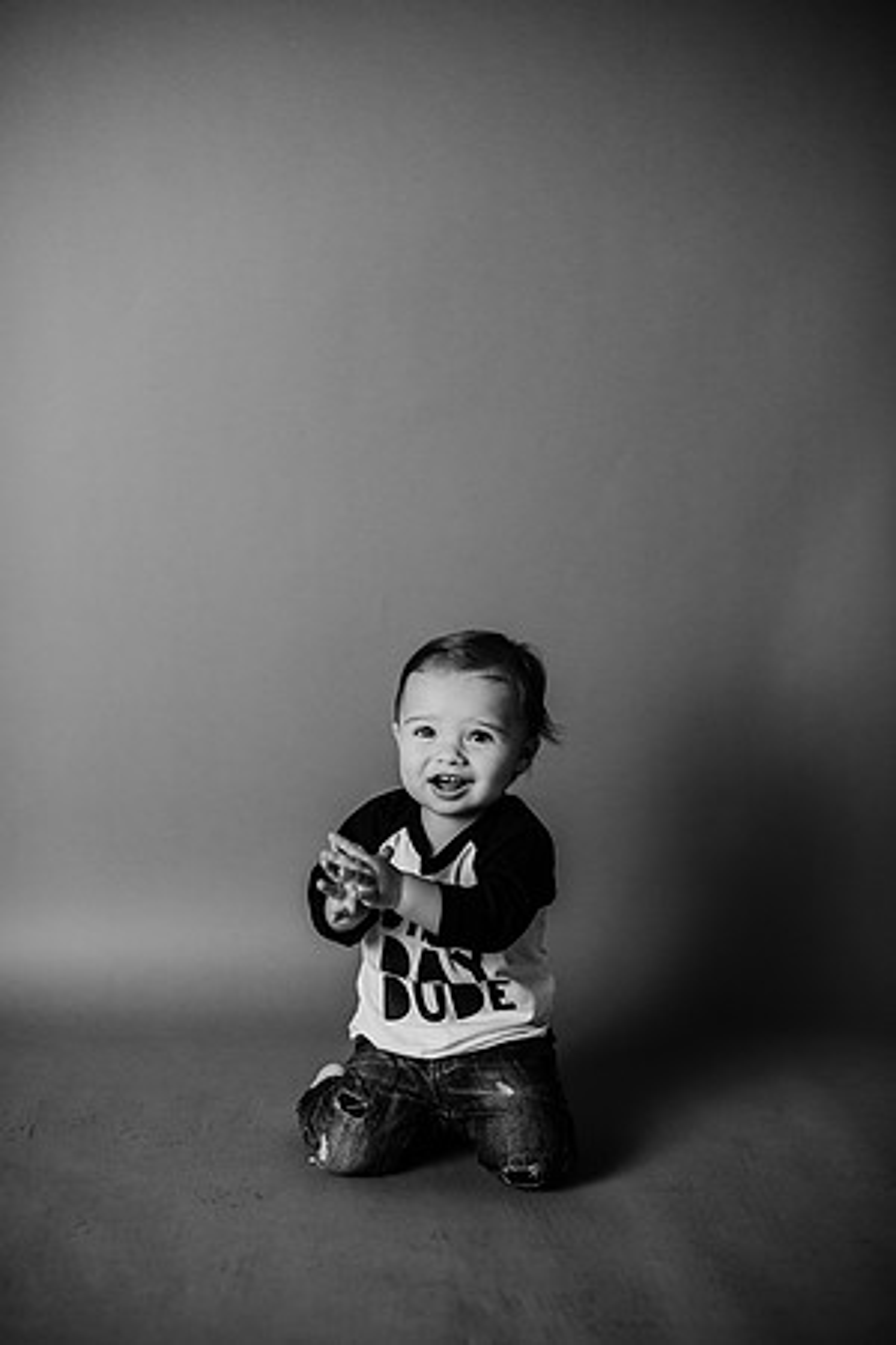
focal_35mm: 50
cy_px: 672
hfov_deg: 27.0
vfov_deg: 39.6
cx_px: 448
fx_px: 1867
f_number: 2.2
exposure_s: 1/160
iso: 100
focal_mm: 50
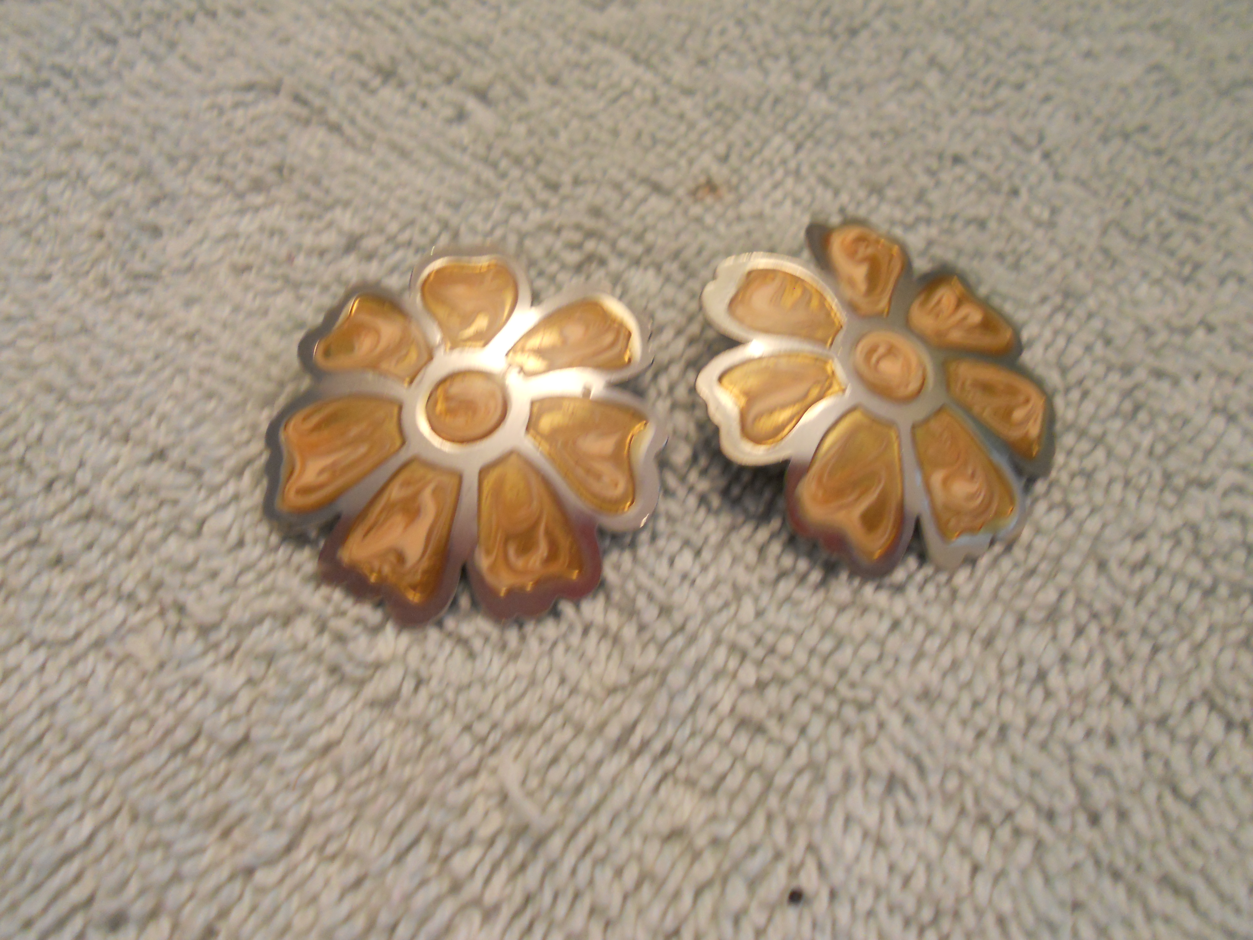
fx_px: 1158
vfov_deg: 44.2
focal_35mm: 32
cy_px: 470
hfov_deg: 56.8
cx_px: 626
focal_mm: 5.8
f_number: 3.5
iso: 320
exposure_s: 1/30
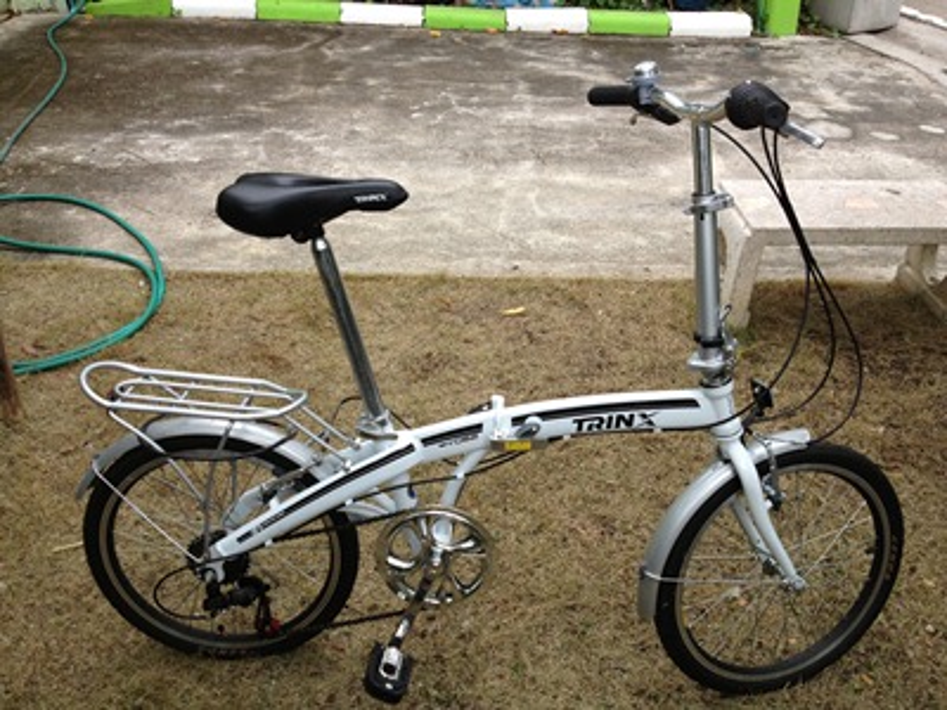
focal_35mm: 35
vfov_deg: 40.7
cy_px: 355
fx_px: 958
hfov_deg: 52.6
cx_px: 474
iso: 50
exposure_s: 1/153
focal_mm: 4.28
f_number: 2.4
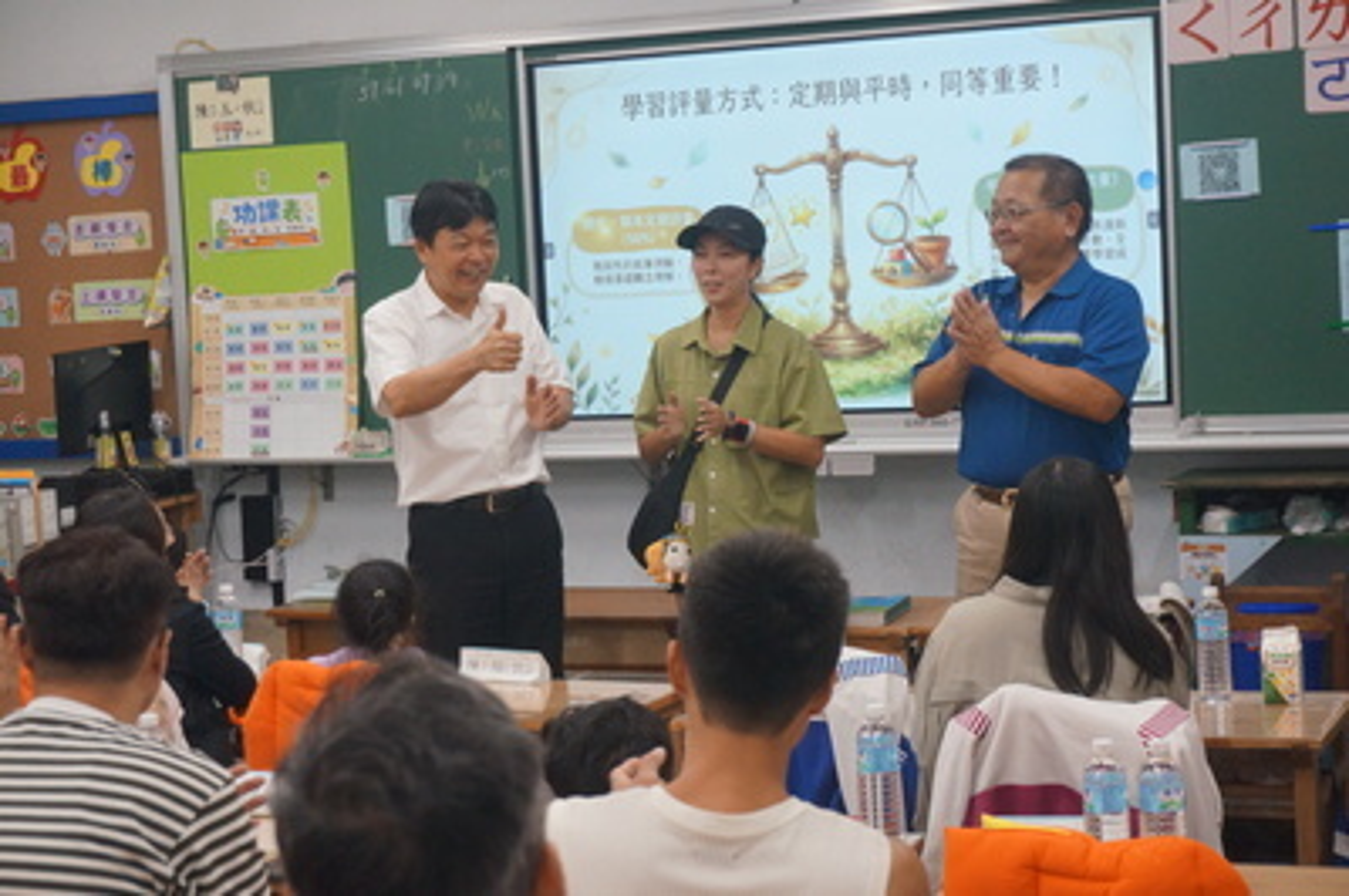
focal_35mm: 66
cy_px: 448
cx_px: 674
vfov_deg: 20.6
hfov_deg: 30.5
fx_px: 2471
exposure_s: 1/160
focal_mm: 44
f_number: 5.6
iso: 1600
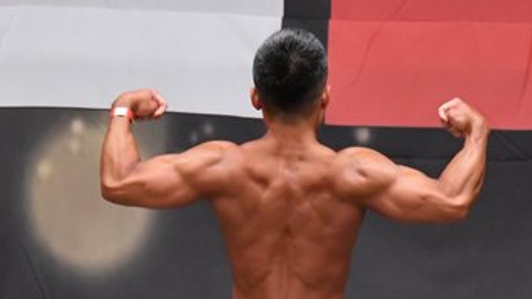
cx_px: 245
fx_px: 7418
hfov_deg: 4.1
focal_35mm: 526
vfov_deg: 2.3
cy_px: 362
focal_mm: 150
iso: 6400
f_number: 5.6
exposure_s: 1/400
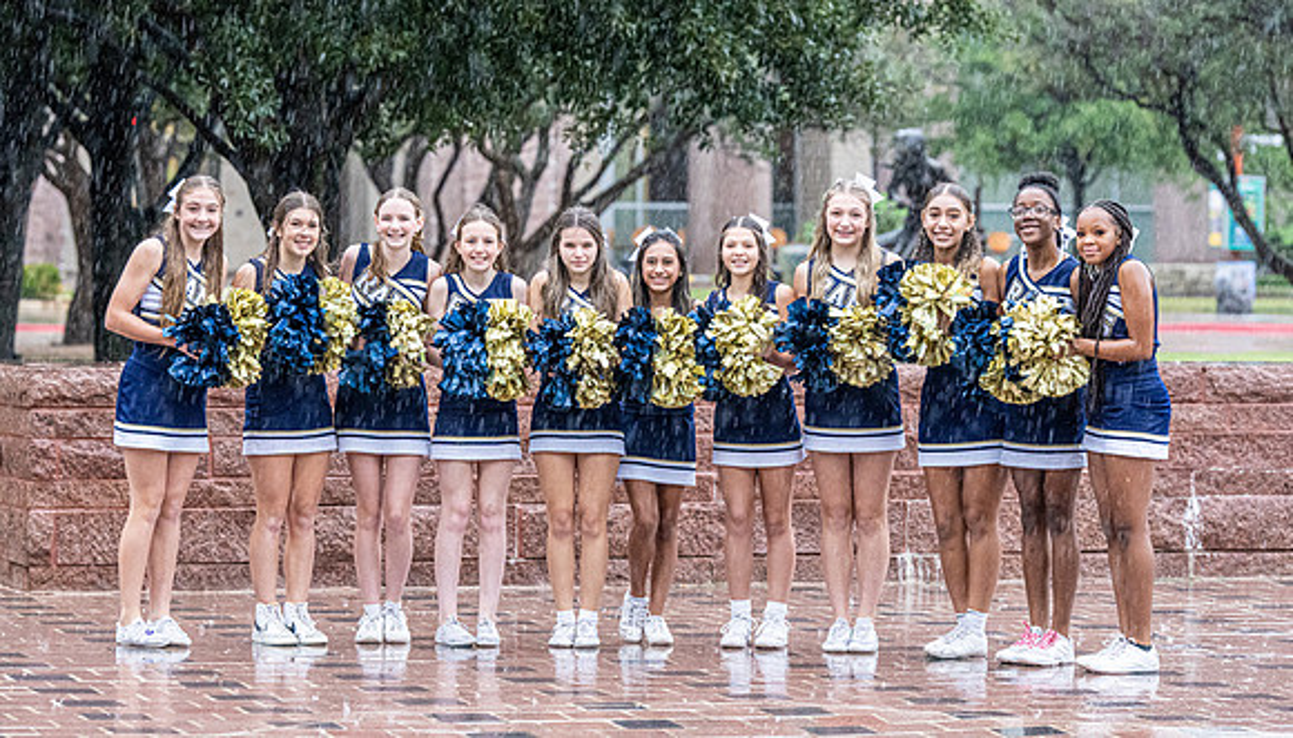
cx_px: 591
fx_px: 5461
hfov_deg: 13.5
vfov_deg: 7.7
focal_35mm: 159
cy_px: 371
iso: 4000
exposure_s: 1/250
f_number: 3.5
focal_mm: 124
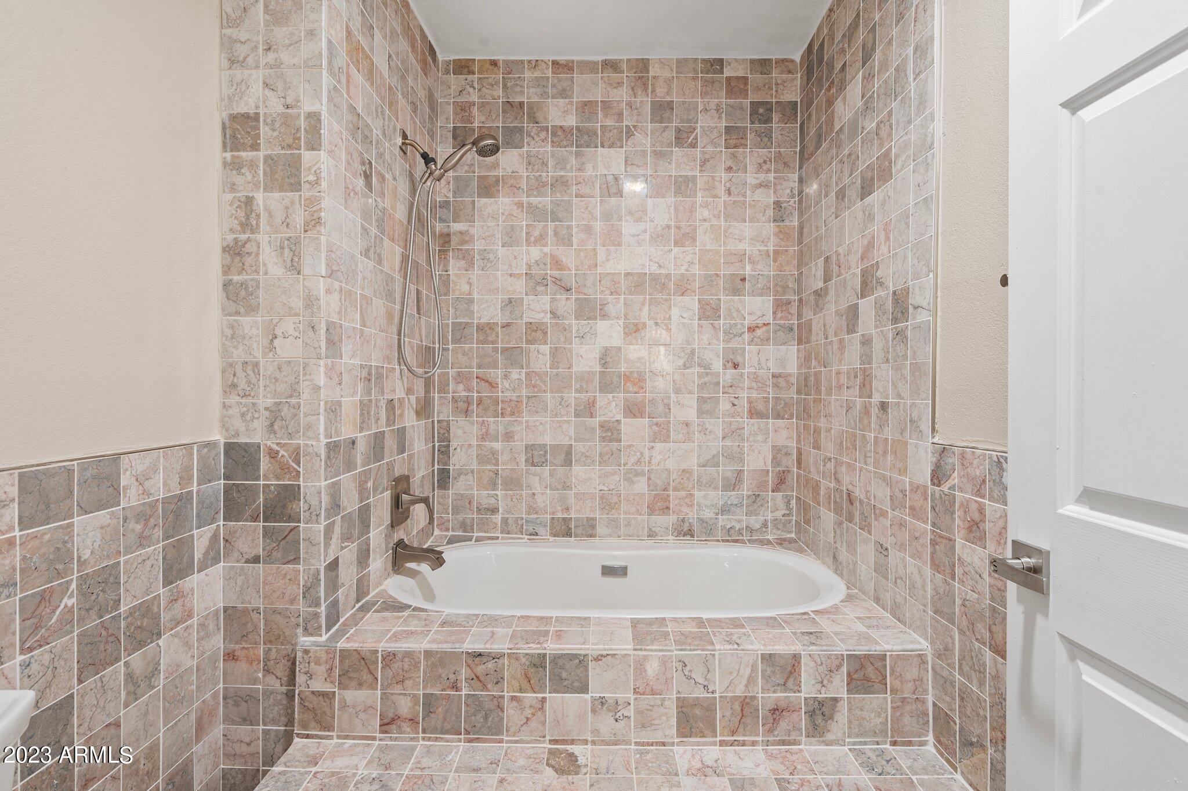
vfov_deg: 68.8
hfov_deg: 91.6
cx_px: 594
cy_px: 396
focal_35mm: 18
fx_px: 577
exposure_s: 1/2.5
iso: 400
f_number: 8
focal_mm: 17.5
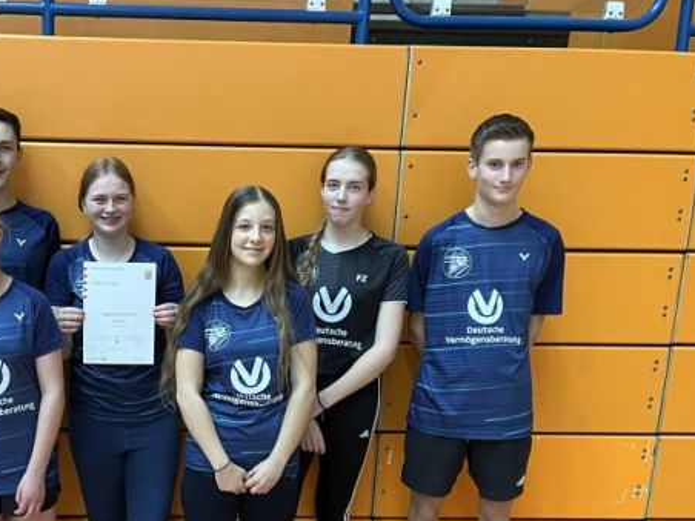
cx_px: 149
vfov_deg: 30.7
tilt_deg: -14.2
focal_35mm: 46
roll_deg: -1.9
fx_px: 924
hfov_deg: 39.8
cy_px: 421
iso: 250
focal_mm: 5.1
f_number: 1.6
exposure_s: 1/50
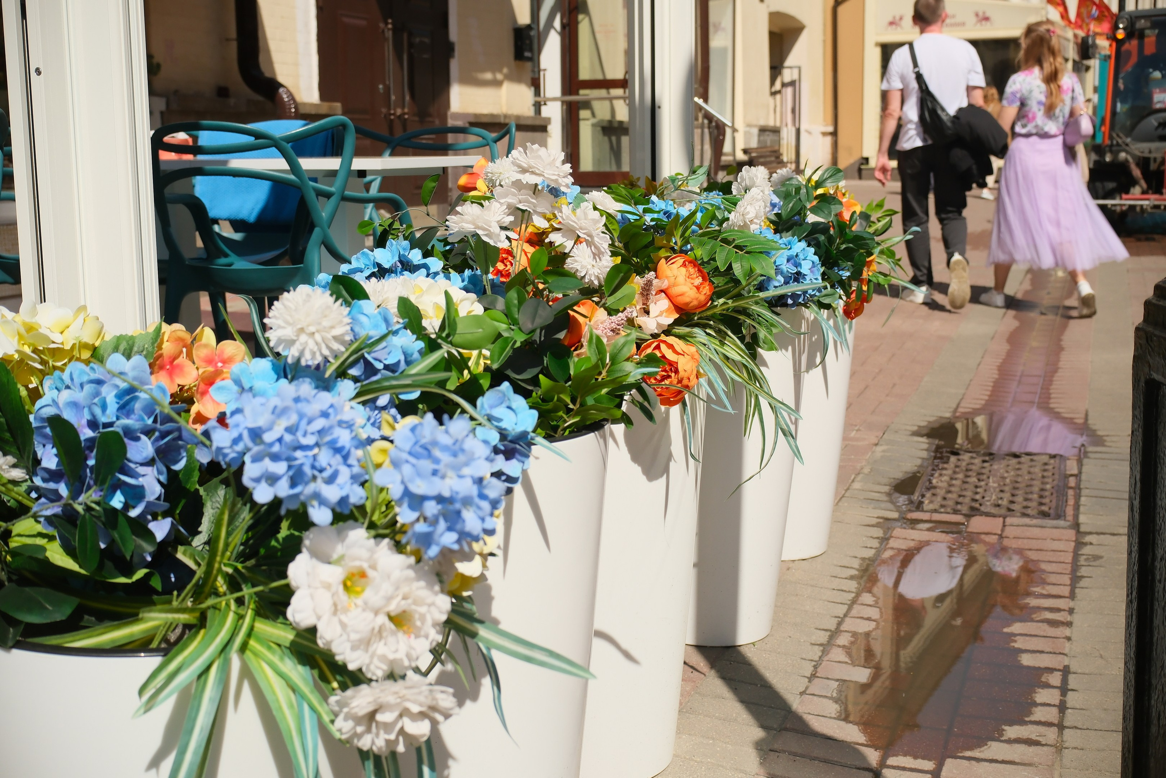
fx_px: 1328
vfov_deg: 32.6
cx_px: 583
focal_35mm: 41
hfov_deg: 47.4
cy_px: 389
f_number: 5.6
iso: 640
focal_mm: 27
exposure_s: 1/4000
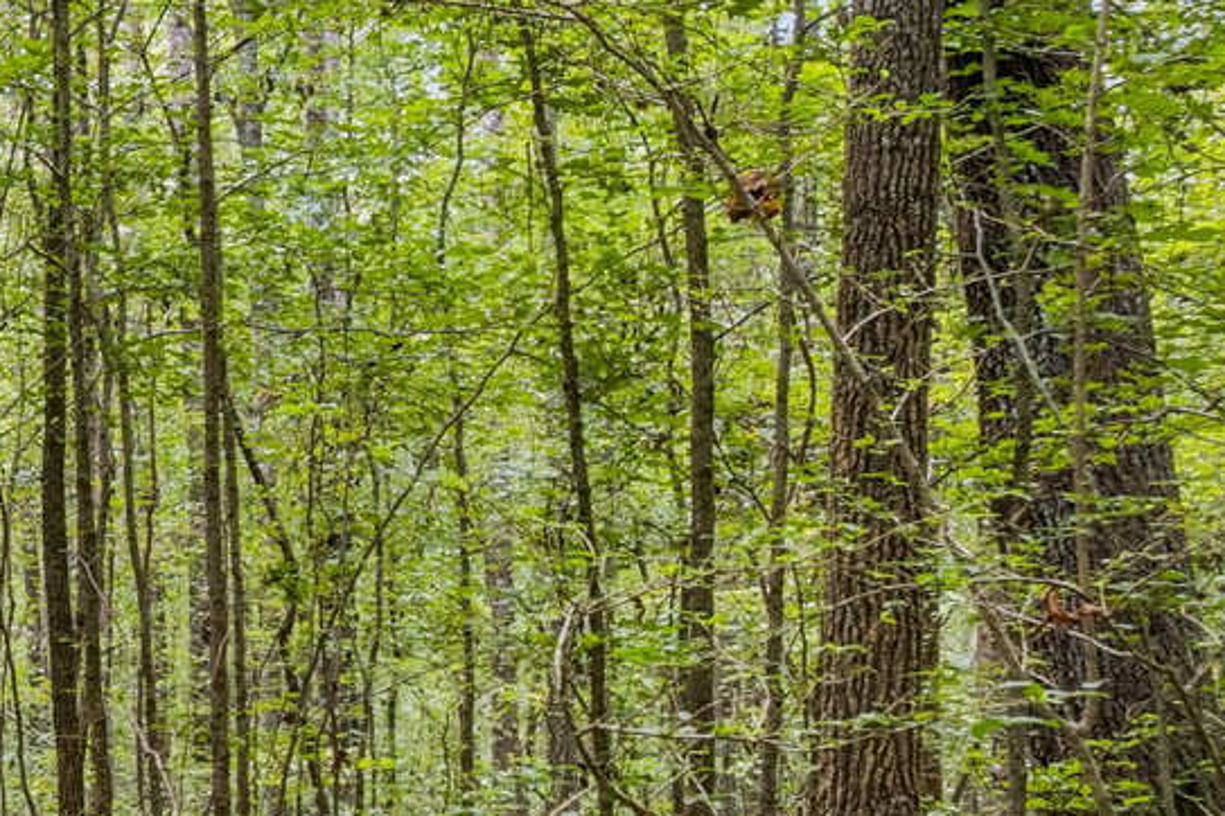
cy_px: 651
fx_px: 2824
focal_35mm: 83
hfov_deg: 18.9
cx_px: -963
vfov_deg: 16.3
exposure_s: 1/40
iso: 100
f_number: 2.8
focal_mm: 8.38
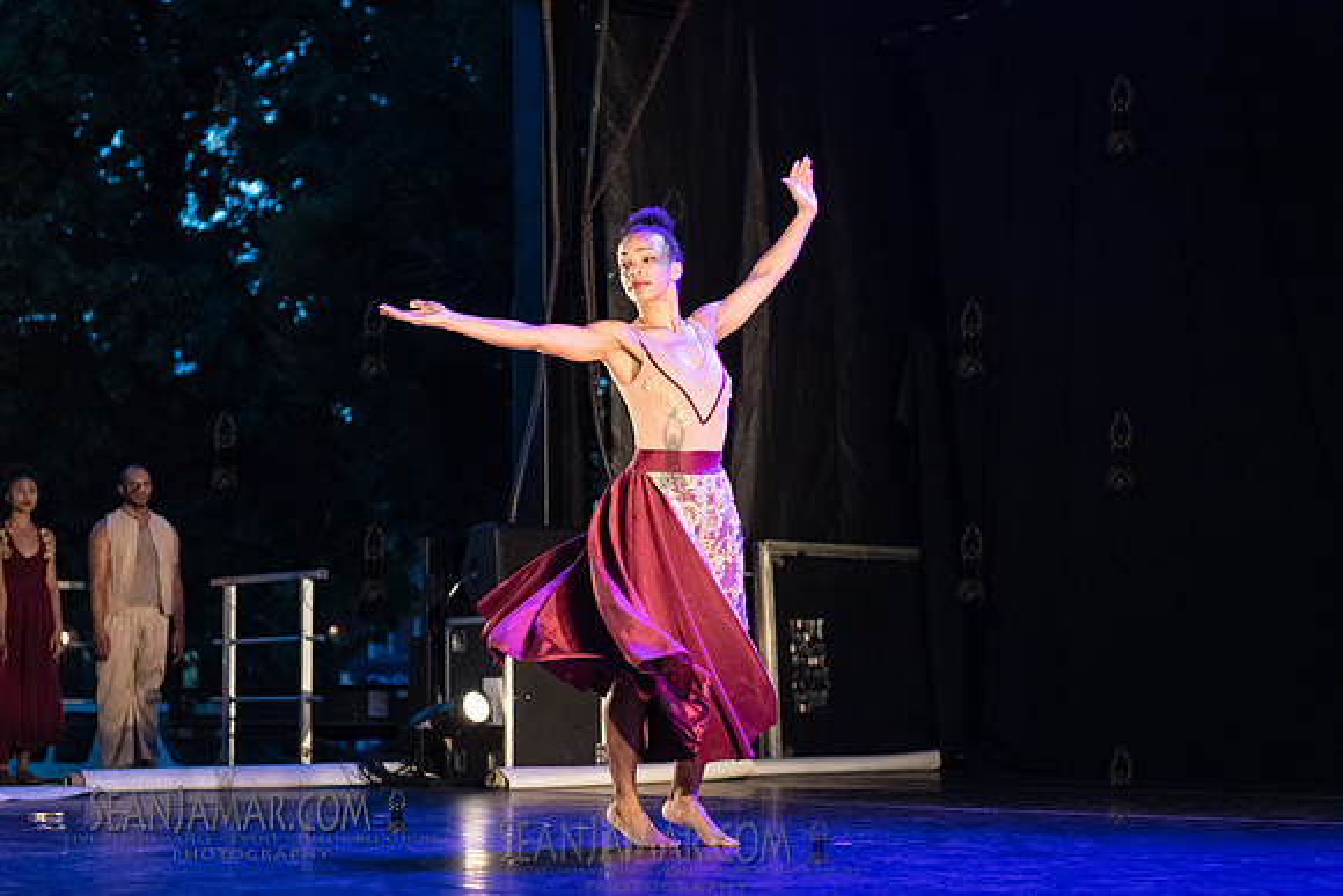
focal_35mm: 62
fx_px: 2313
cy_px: 448
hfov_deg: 32.4
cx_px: 672
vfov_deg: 21.9
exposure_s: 1/250
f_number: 2.8
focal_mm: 62
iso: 5000
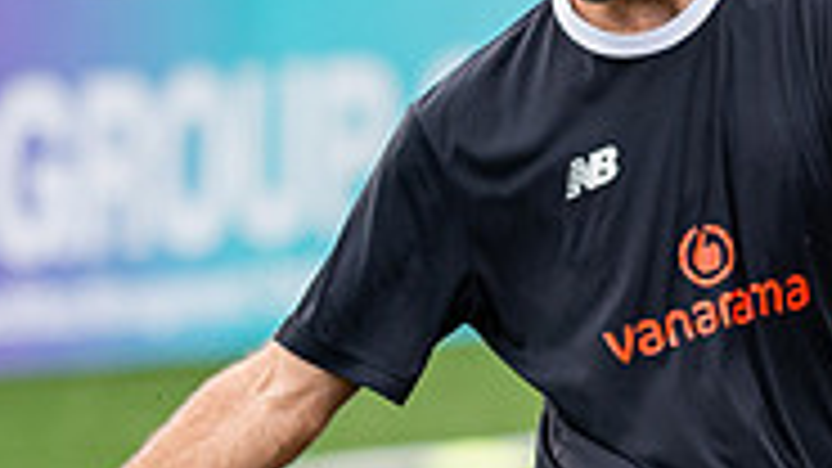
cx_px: 704
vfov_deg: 1.6
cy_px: 662
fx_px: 17073
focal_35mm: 774
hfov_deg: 2.8
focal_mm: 135
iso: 200
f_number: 2
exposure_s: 1/1600
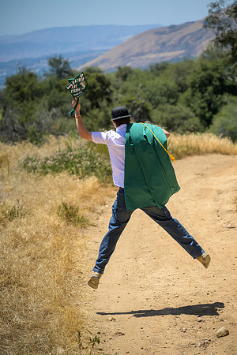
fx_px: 1185
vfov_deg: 17.1
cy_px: 178
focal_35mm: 120
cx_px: 118
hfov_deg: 11.4
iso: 640
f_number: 4
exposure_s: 1/6400
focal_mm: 120
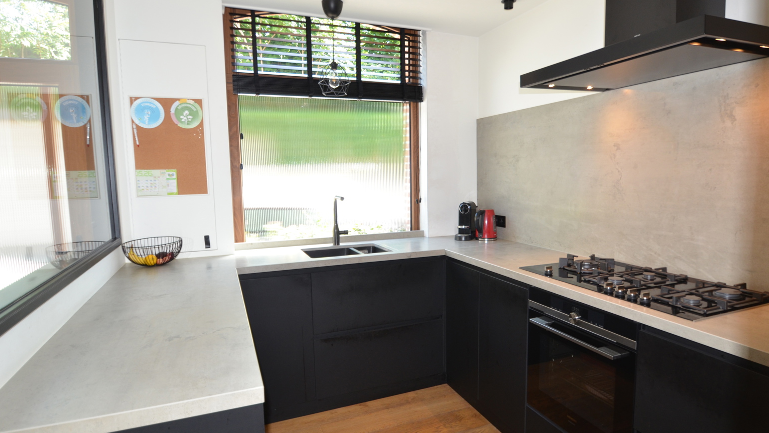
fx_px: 419
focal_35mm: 21
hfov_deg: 85.1
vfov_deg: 54.7
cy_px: 220
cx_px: 385
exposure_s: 1/100
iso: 400
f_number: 3.8
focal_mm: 13
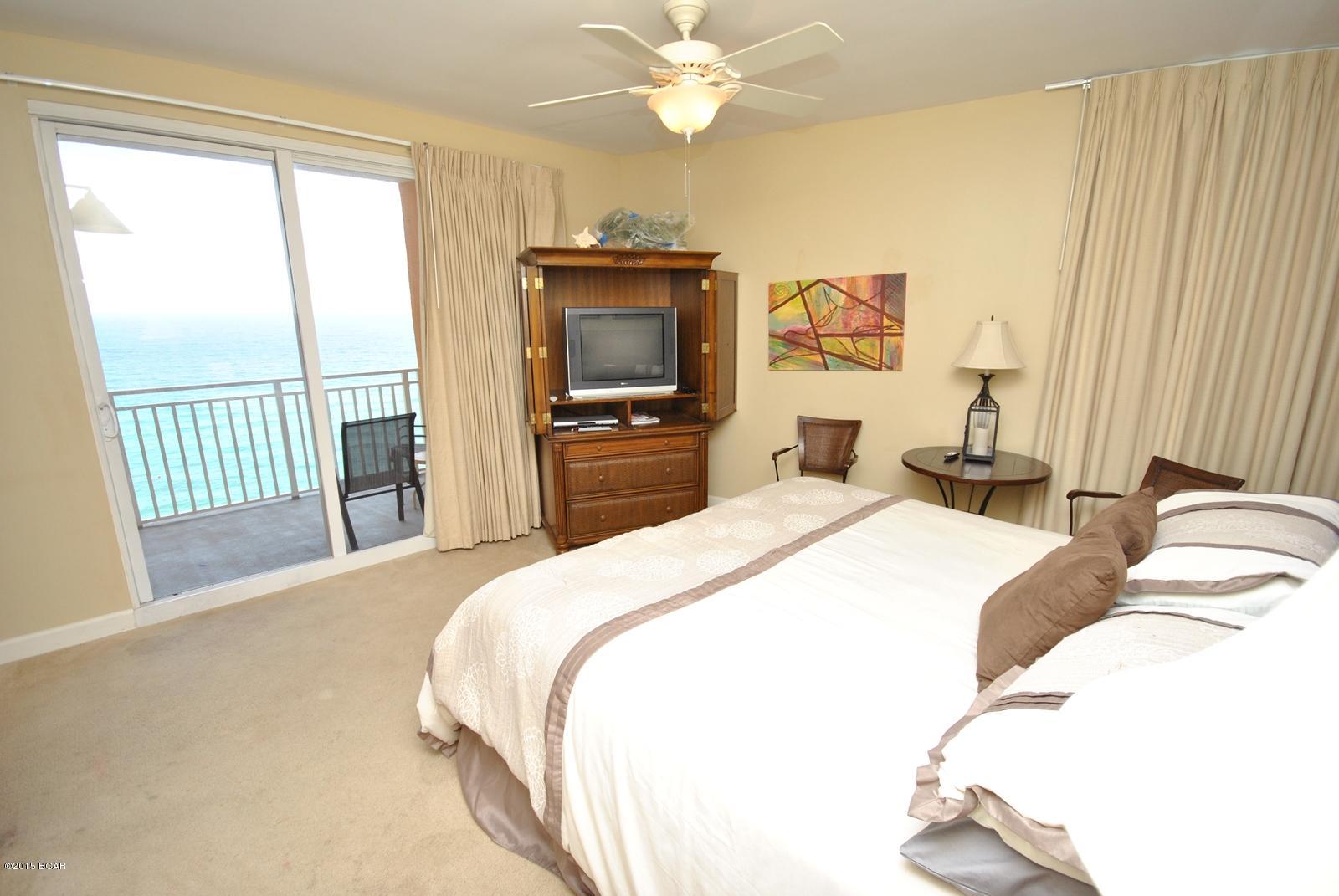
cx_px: 670
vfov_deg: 77.5
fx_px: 559
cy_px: 448
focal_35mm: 15
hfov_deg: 100.3
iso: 400
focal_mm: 10
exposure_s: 1/200
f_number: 5
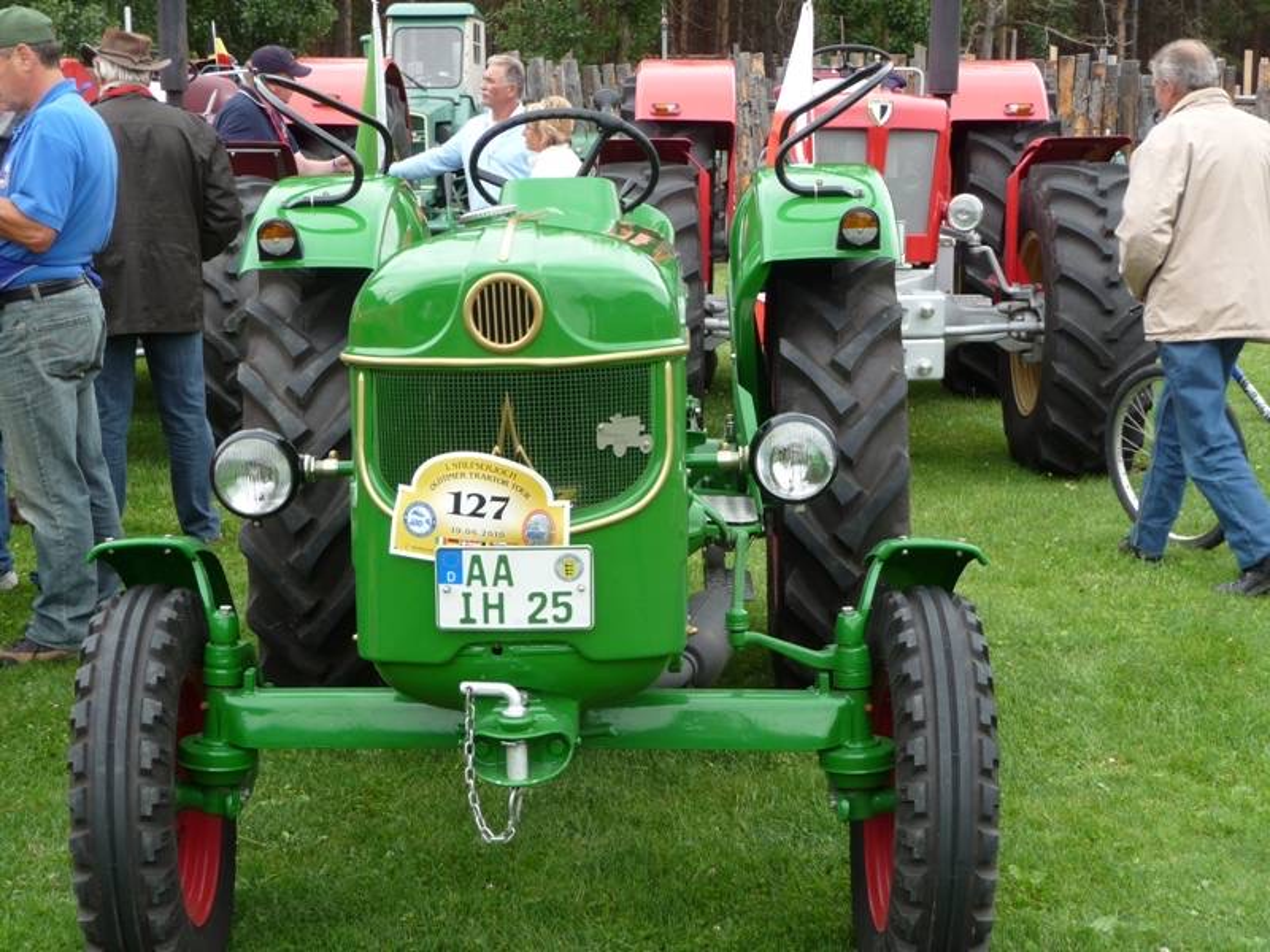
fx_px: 2128
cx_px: 635
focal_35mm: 58
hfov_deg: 33.2
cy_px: 476
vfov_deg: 25.2
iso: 100
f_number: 4.4
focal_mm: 9.8
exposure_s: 1/125
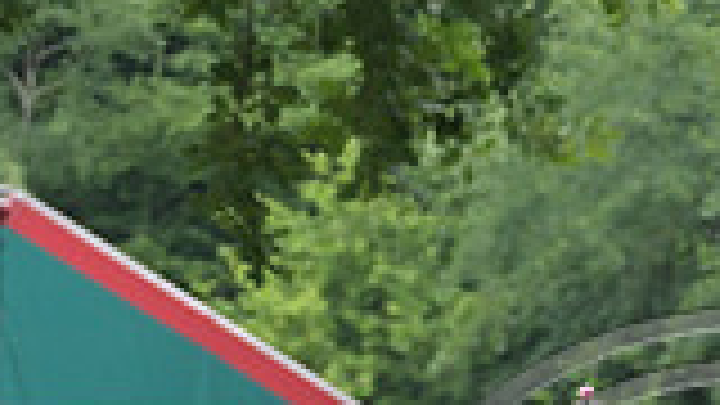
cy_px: 704
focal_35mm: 1516
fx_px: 28943
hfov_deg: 1.4
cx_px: 716
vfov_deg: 0.8
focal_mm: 400
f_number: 5.6
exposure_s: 1/1600
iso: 1600
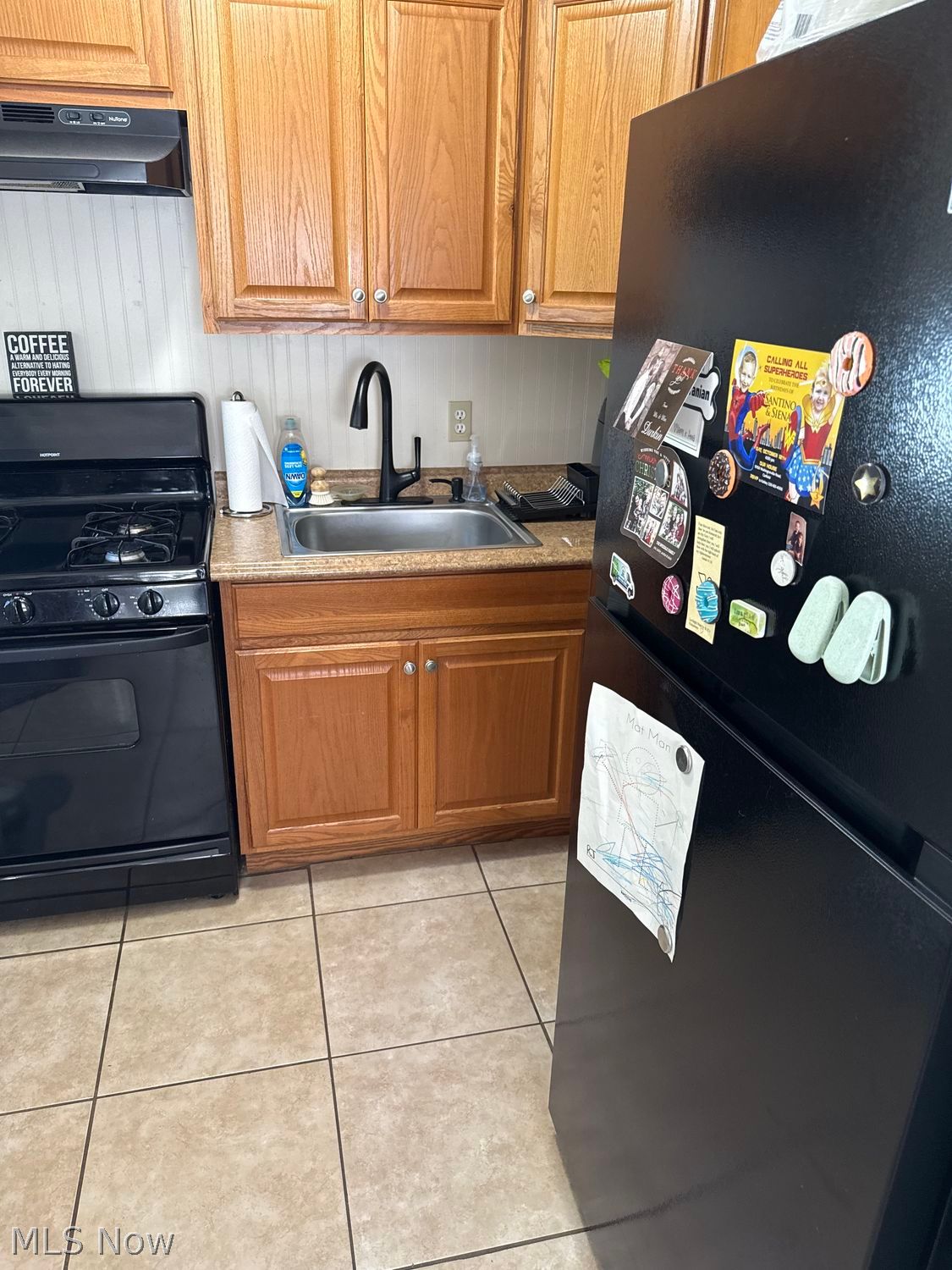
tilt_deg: -21.6
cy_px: 635
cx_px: 476
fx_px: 880
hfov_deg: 56.8
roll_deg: -2.3
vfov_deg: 71.6
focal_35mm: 24
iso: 250
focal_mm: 6.76
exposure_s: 1/60
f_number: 1.78
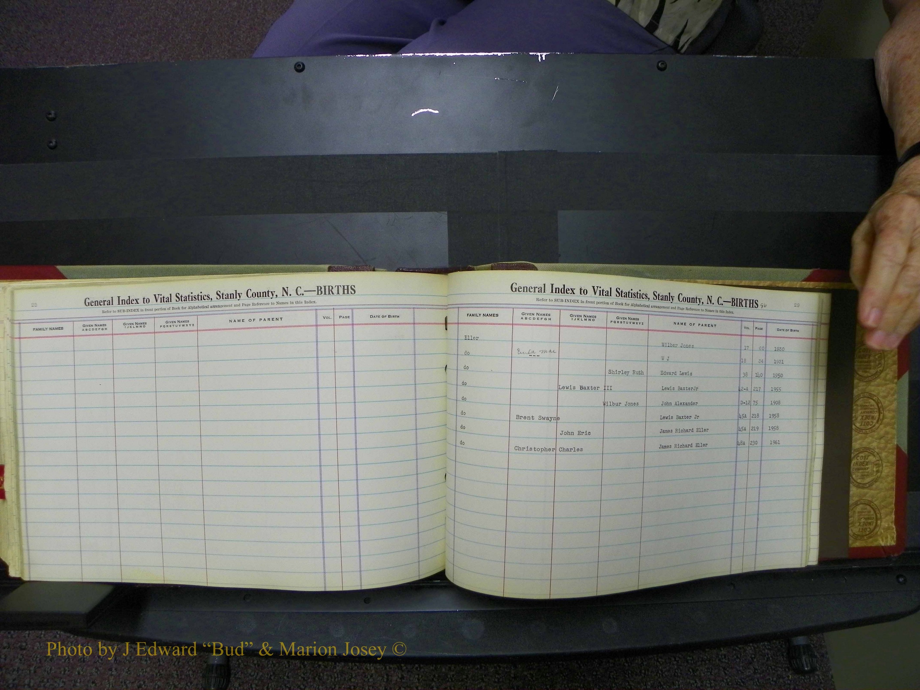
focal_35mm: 26
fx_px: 691
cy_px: 345
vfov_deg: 53.1
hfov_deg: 67.3
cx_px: 460
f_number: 2.8
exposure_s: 1/30
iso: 100
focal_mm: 4.6
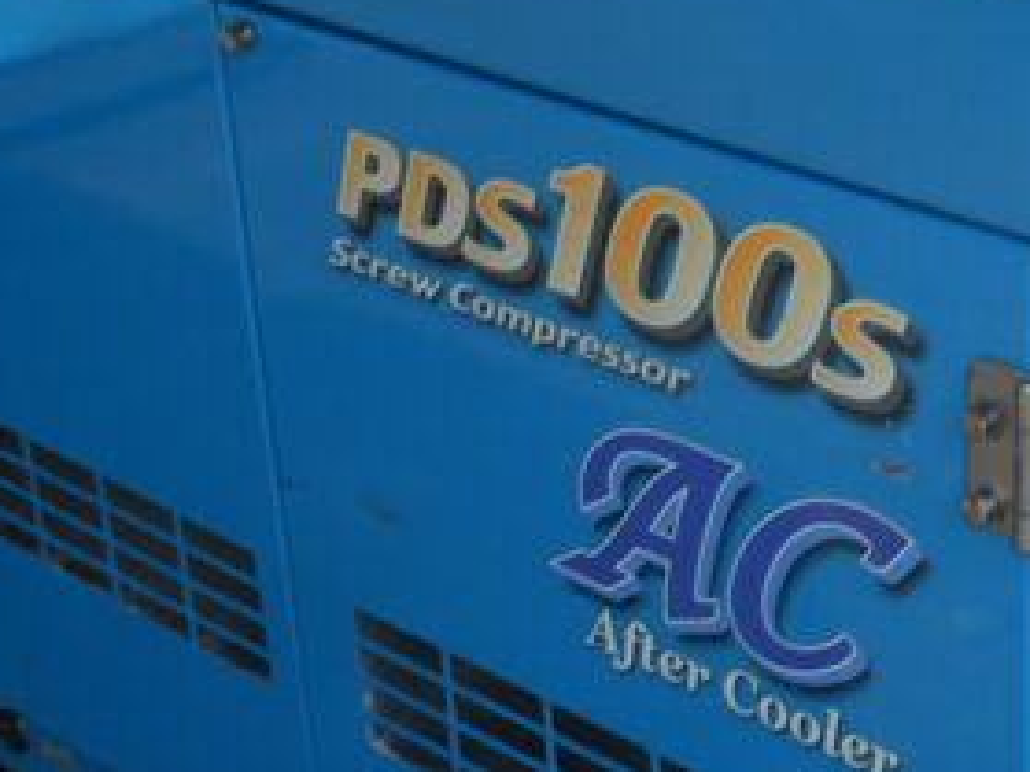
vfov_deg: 16.2
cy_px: 417
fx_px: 2707
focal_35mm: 91
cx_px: 768
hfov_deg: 21.4
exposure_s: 1/160
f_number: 4
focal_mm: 5.9
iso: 80
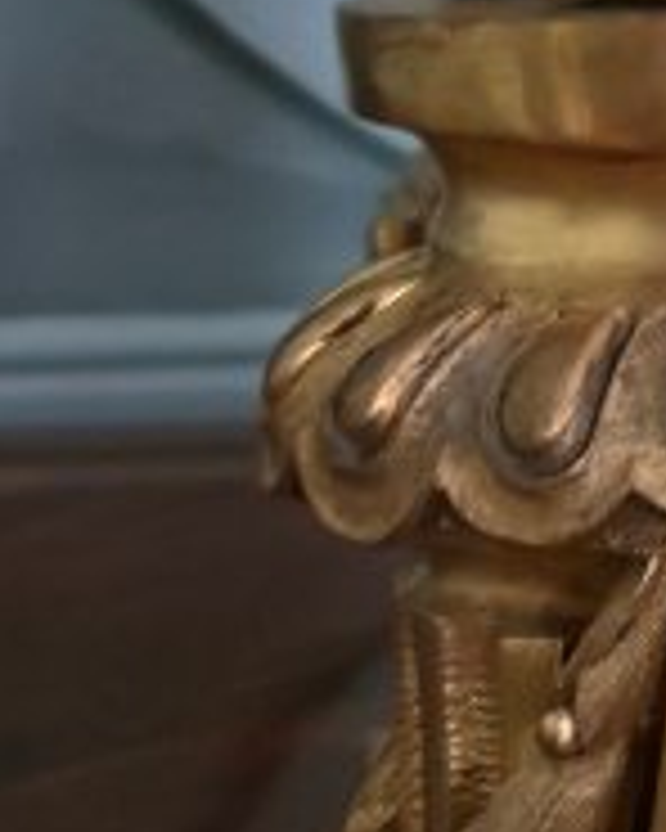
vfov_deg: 13.2
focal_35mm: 146
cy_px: 252
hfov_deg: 9.6
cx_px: 1503
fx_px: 3597
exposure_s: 1/25
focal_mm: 5.4
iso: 640
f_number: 1.8
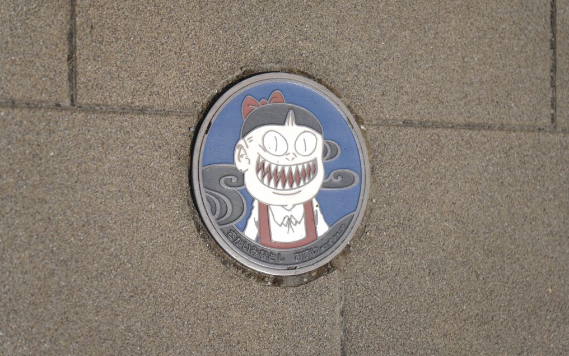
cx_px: 285
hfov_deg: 27.8
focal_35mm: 74
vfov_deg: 17.6
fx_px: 1148
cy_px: 175
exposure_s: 1/1250
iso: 100
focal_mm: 48
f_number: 2.8
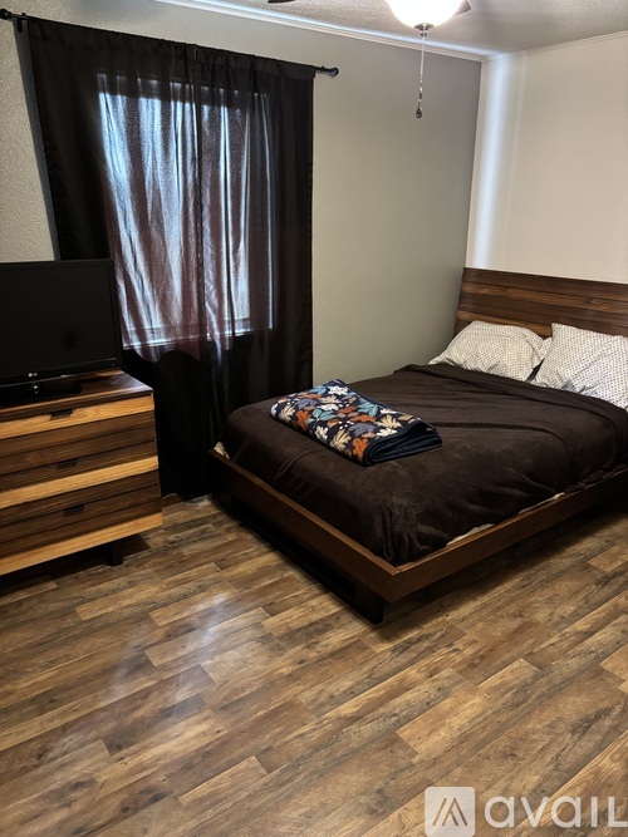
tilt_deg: -19.0
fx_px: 629
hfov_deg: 53.0
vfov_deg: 67.3
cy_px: 418
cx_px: 314
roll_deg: -0.7
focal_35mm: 26
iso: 500
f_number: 1.6
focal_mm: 5.96
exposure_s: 1/30
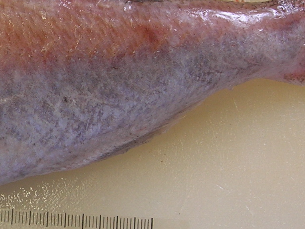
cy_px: 133
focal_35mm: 129
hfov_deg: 15.1
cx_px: 16
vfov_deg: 11.5
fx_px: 1137
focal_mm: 7.8
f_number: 2.8
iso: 64
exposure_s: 1/39.5
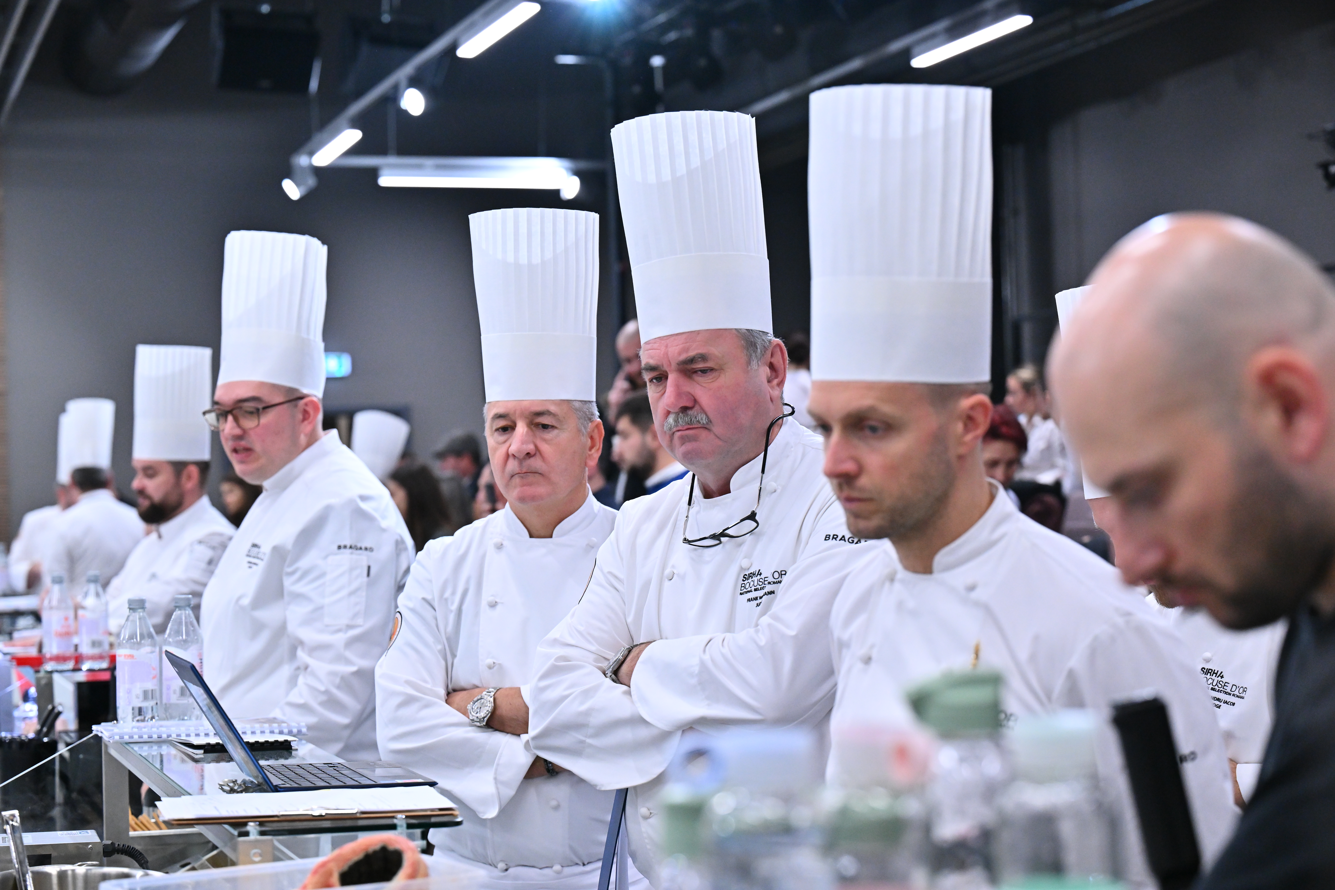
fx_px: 2596
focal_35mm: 70
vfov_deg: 19.5
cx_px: 668
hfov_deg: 28.8
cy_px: 445
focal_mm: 70
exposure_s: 1/400
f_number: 4
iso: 2500
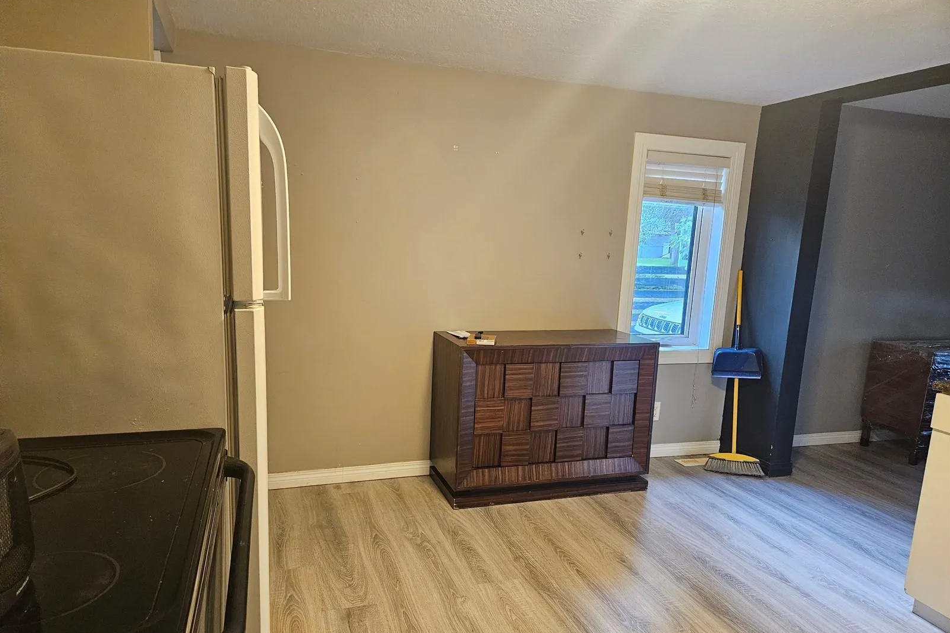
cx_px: 475
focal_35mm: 24
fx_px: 633
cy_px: 351
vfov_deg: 53.0
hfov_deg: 73.7
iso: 800
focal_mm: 5.4
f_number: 1.8
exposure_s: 1/120
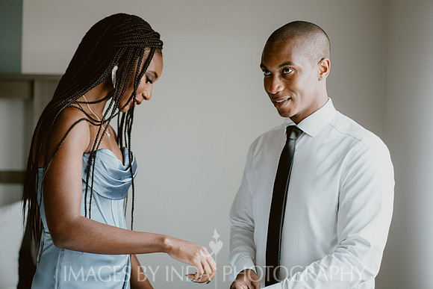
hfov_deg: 23.9
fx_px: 1023
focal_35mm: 85
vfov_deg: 16.1
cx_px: 216
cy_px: 144
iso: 400
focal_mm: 85
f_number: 2.5
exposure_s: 1/160
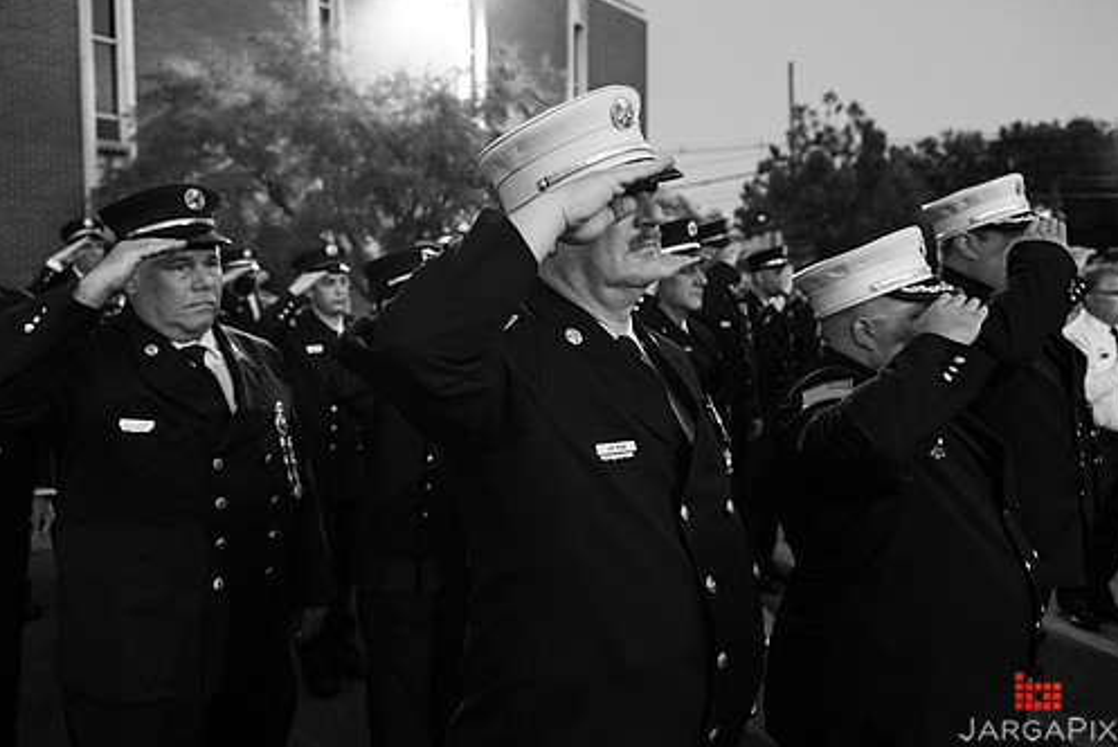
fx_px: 870
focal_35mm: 28
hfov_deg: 65.4
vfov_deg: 46.4
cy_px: 354
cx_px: 522
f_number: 3.2
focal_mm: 24
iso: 6400
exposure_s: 1/50
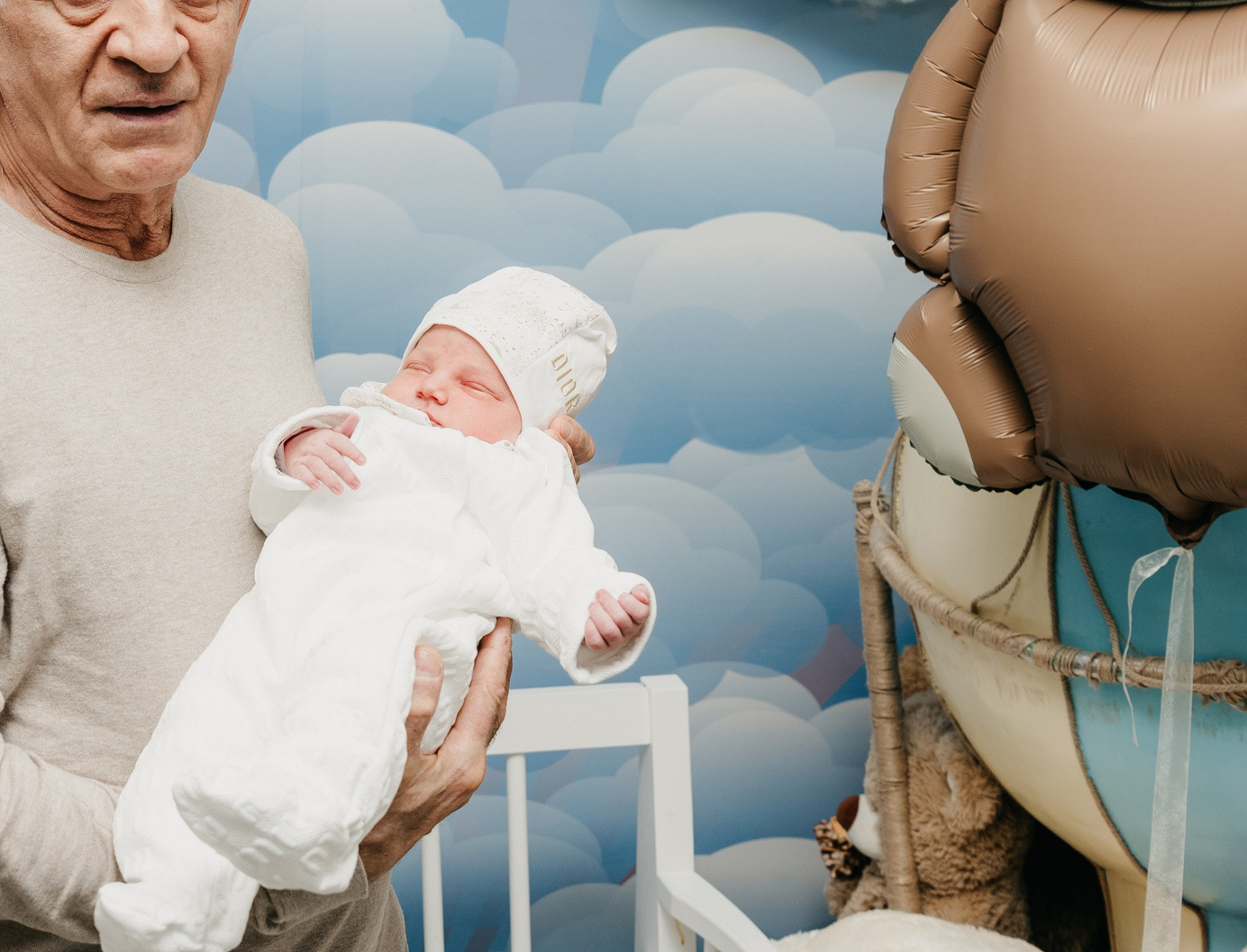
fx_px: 2067
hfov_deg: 32.5
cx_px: 223
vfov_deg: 25.7
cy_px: 277
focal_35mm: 57
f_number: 4.5
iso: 160
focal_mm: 26
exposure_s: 1/160
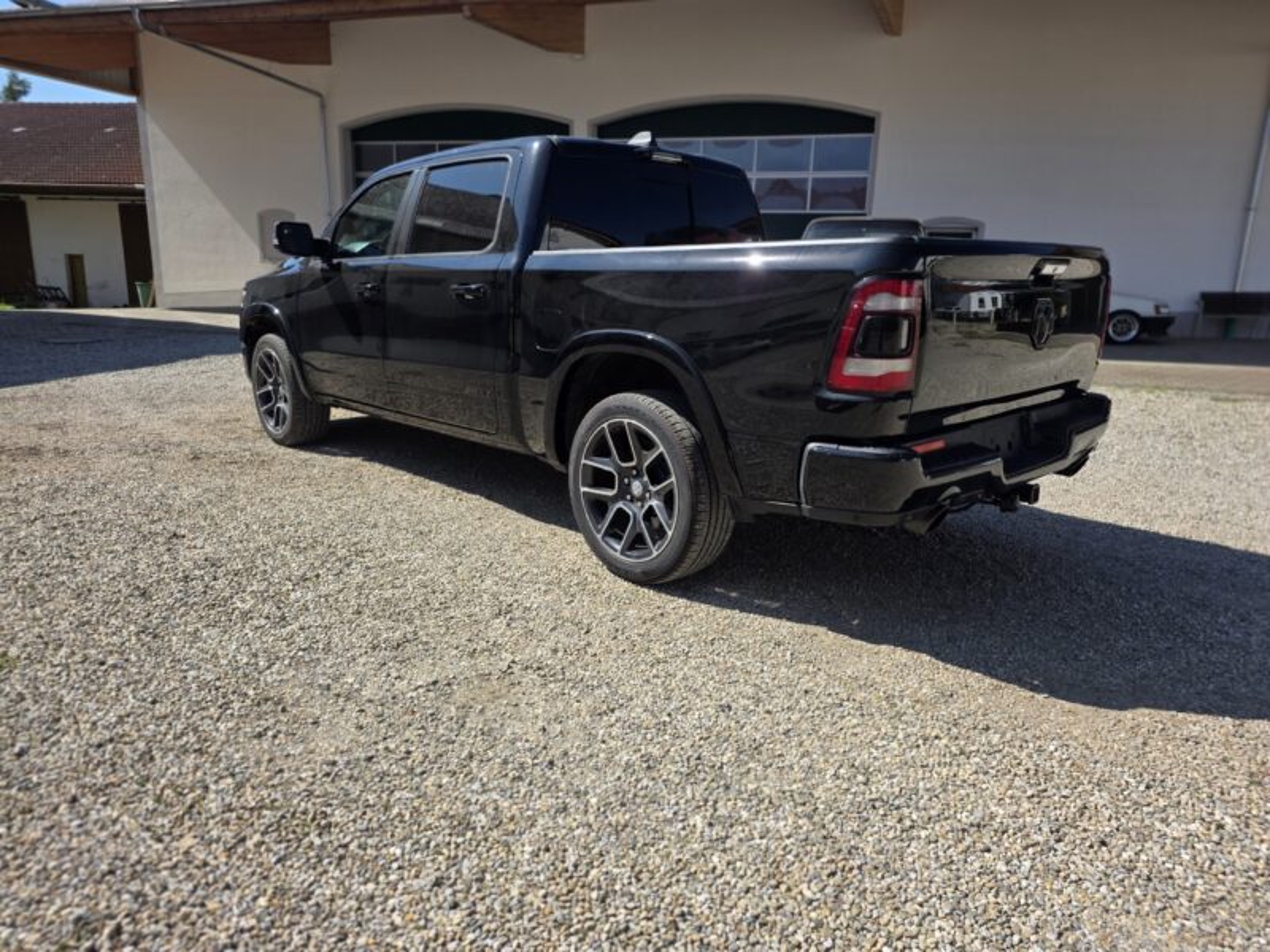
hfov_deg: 73.9
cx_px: 635
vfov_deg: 58.9
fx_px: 844
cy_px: 476
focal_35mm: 23
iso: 80
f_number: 1.7
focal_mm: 6.25
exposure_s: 1/4889
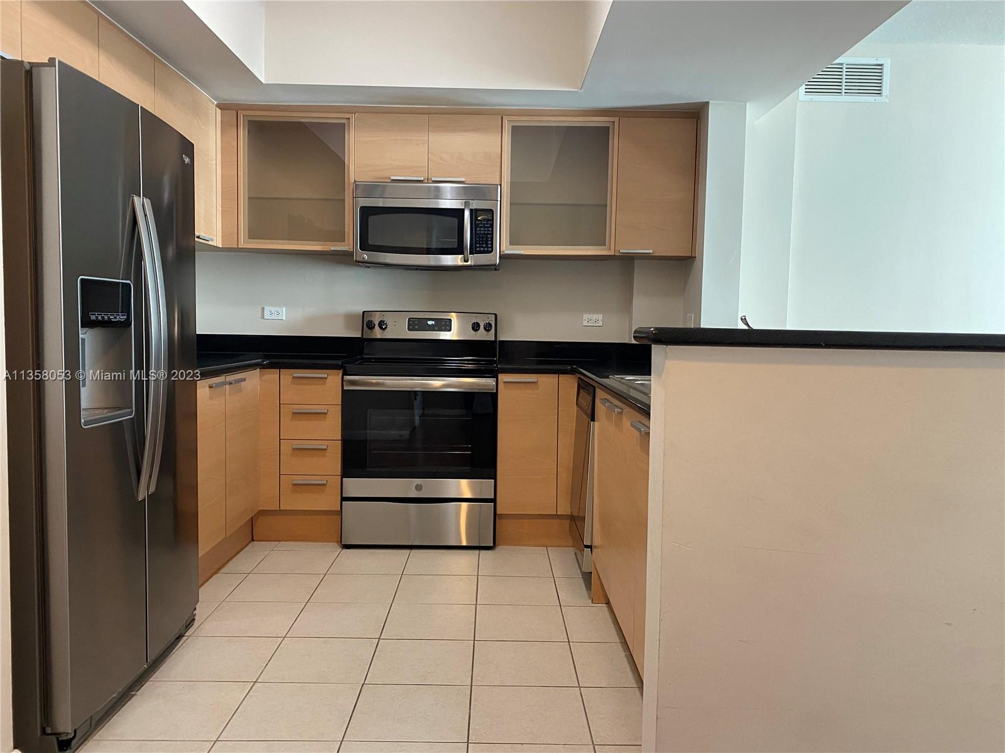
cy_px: 376
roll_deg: -0.1
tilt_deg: -5.1
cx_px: 502
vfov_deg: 53.1
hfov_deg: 67.3
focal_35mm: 26
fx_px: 755
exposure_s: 1/60
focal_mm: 4.25
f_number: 1.8
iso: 200
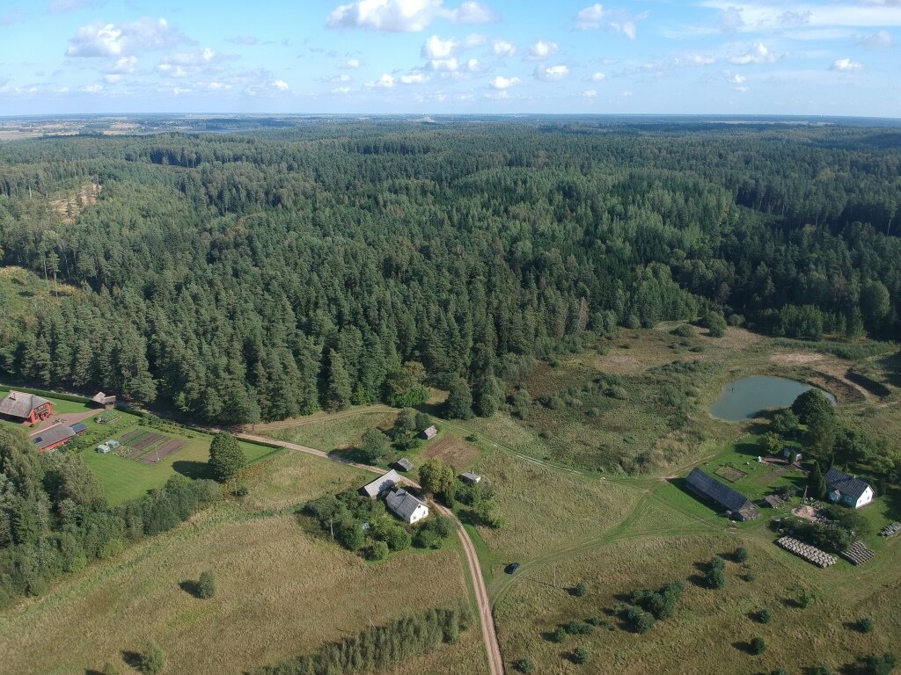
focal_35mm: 25
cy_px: 338
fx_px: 651
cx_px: 450
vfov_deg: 54.9
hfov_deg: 69.4
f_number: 2.6
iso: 100
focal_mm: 4.49
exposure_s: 1/640
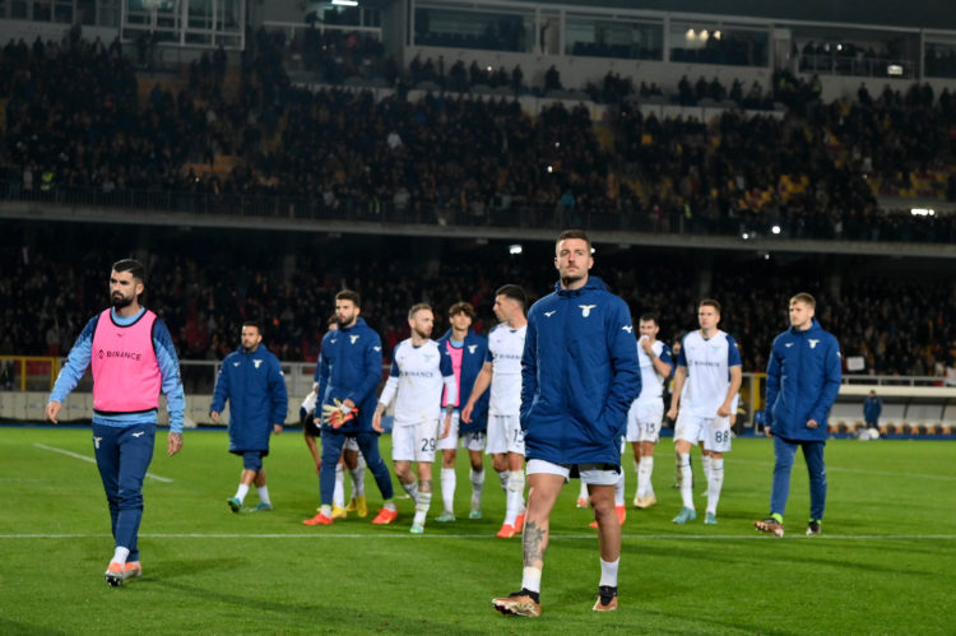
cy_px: 318
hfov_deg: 31.0
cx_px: 478
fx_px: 1725
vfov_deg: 20.9
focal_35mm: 65
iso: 2000
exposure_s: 1/1250
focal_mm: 65
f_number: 4.5
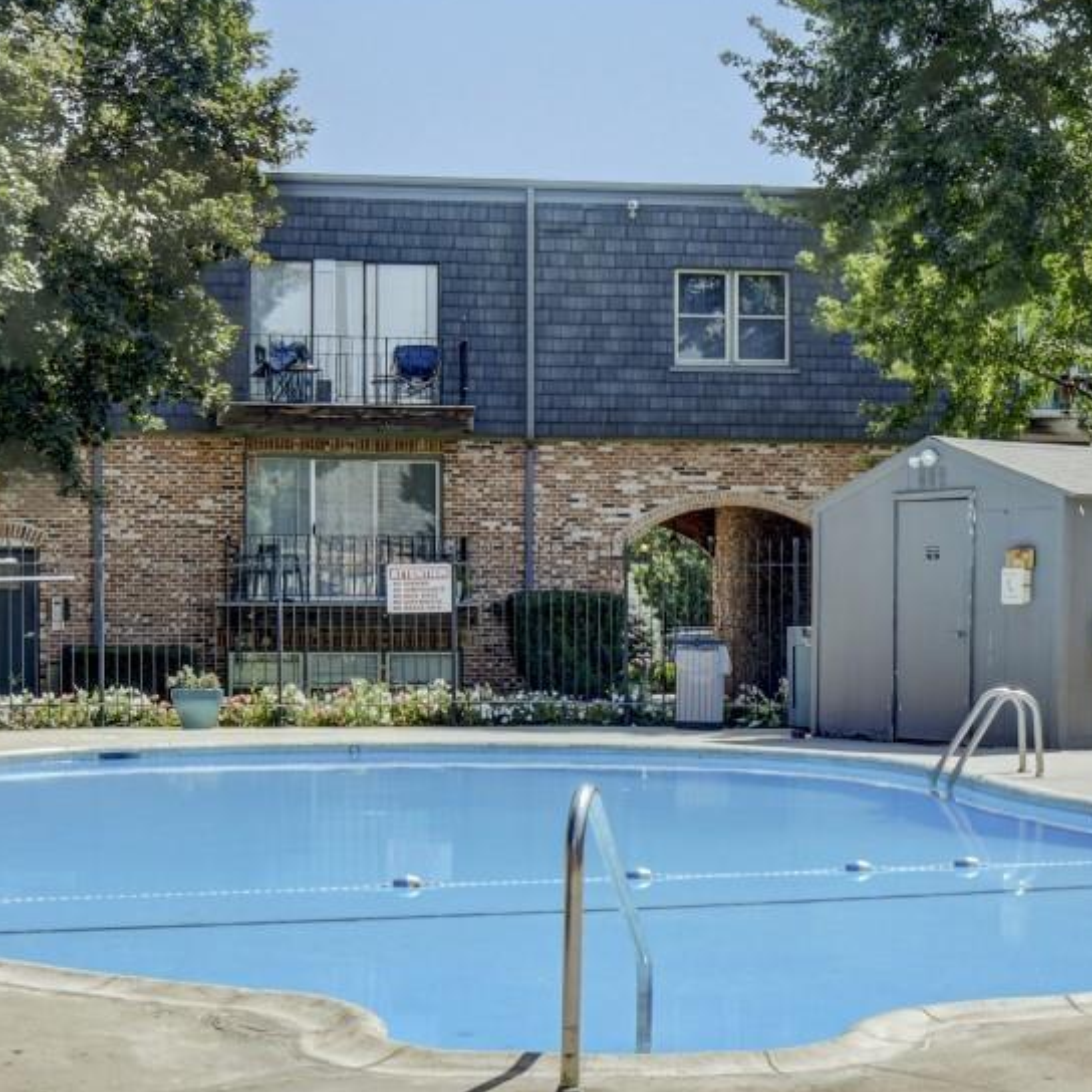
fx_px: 2543
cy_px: 625
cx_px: 795
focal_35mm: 71
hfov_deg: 24.0
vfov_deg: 24.2
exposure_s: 1/500
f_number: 8
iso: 400
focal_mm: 19
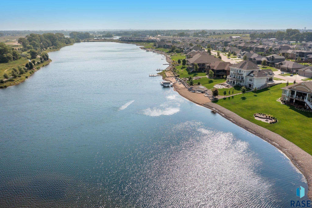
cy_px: 104
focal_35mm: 28
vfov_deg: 46.4
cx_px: 156
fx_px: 243
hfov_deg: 65.5
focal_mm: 10.26
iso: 100
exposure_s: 1/640
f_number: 6.3
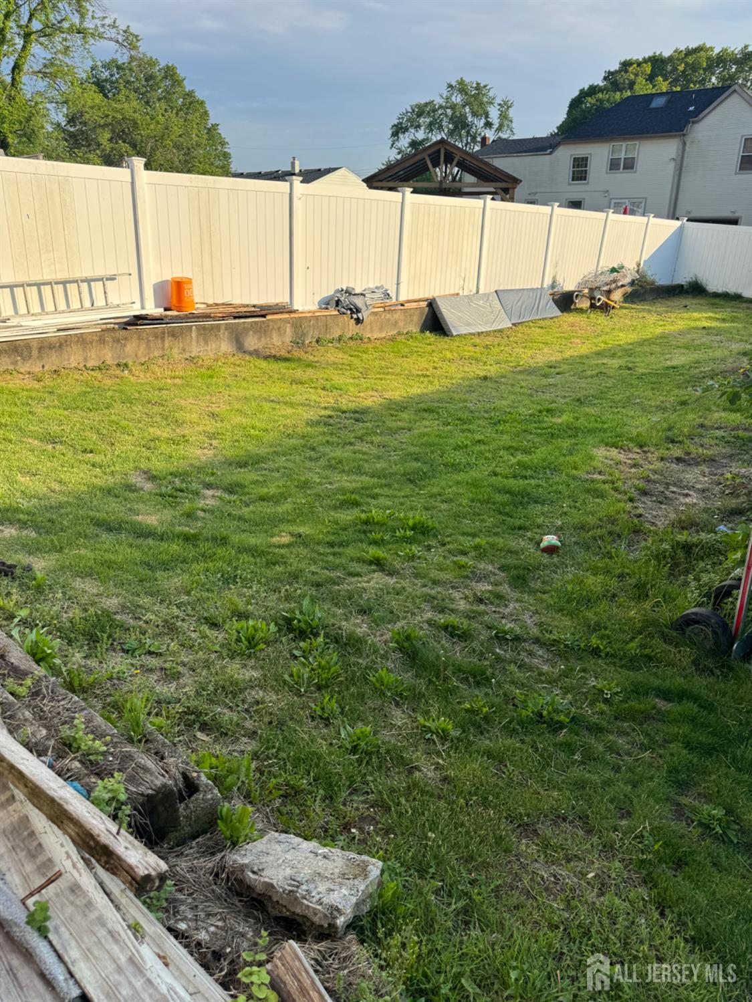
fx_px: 695
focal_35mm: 24
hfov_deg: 56.8
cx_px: 376
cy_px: 501
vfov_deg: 71.6
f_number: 1.78
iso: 80
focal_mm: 6.76
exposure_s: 1/1980
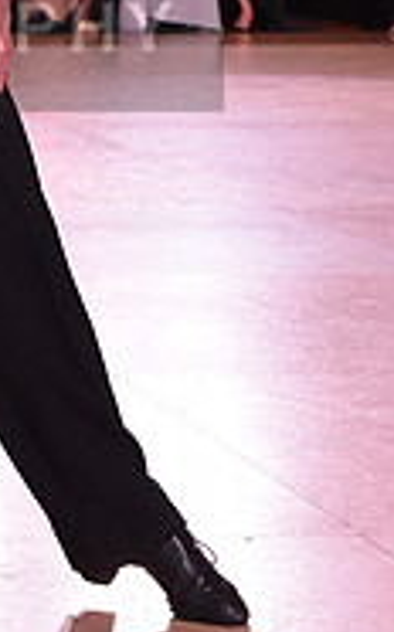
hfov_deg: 7.8
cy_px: 0
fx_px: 2839
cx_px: -243
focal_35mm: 165
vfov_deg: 12.5
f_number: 7.1
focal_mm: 52
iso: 2500
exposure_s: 1/320
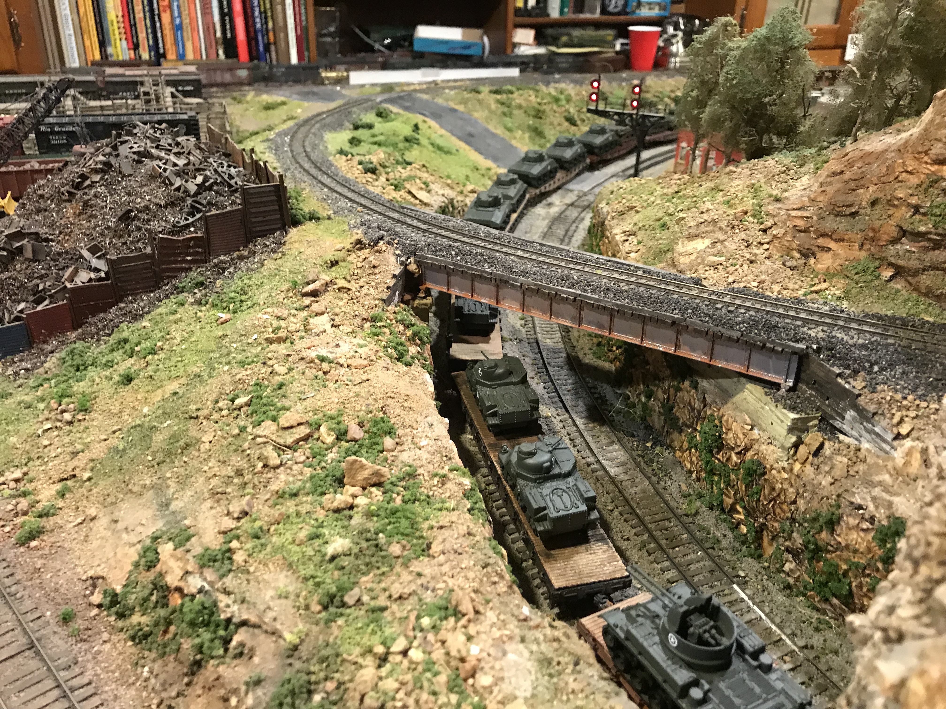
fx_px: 765
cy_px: 354
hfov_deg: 63.4
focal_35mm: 28
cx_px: 473
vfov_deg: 49.7
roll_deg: -2.3
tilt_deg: -26.4
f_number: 1.8
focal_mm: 3.99
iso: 100
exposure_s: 1/9
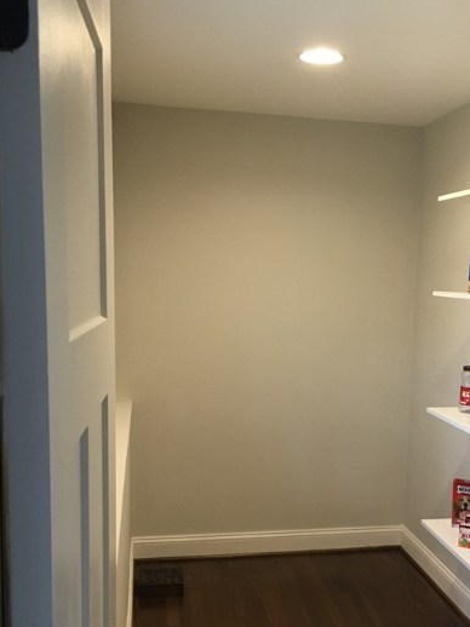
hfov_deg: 33.1
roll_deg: -1.6
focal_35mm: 43
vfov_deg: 43.6
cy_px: 384
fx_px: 779
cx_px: 331
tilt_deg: -7.0
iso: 125
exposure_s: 1/30
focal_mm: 4.15
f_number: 2.2
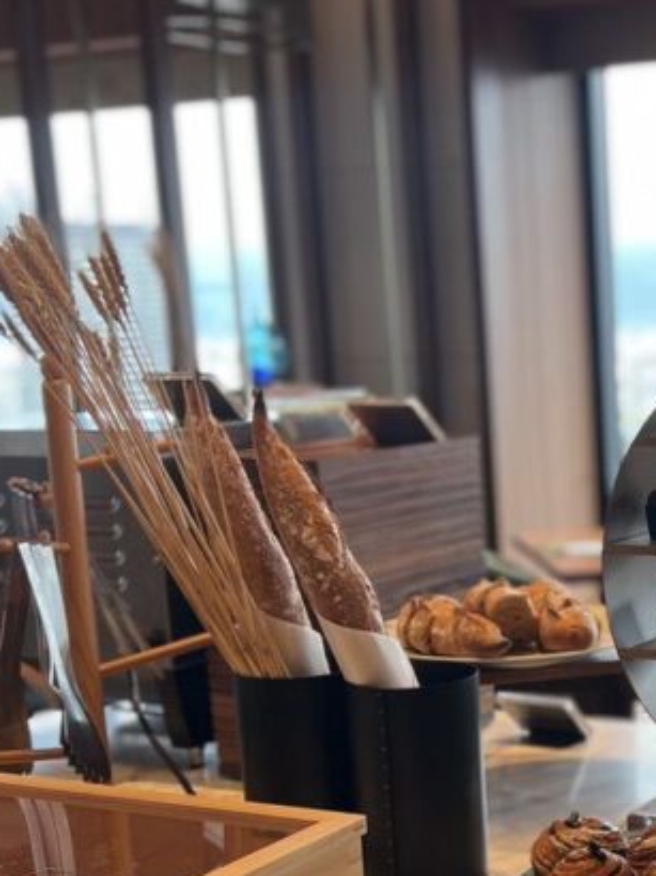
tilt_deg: -11.5
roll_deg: +1.9
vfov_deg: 29.4
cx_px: 720
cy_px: 645
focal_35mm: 65
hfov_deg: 21.4
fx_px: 1644
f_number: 1.5
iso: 40
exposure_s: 1/120
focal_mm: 5.7
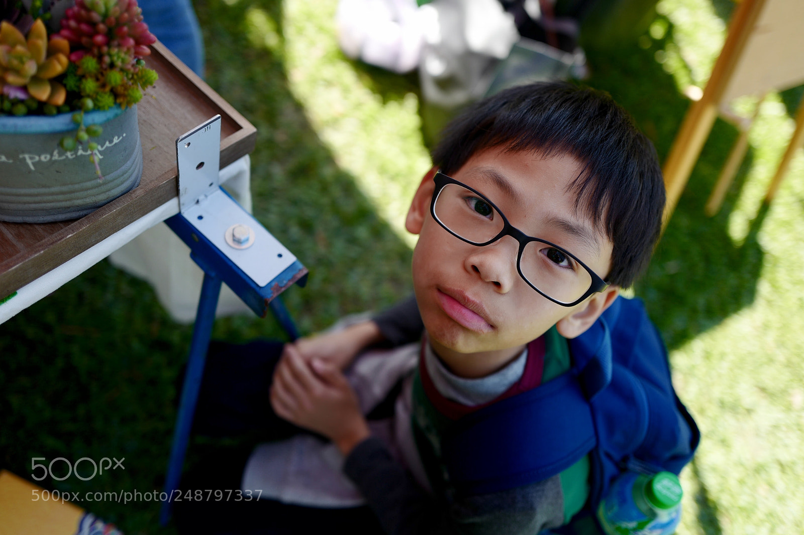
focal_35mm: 28
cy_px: 268
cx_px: 402
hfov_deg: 65.5
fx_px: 625
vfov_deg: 46.4
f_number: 2
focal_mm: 28
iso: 100
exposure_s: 1/1000
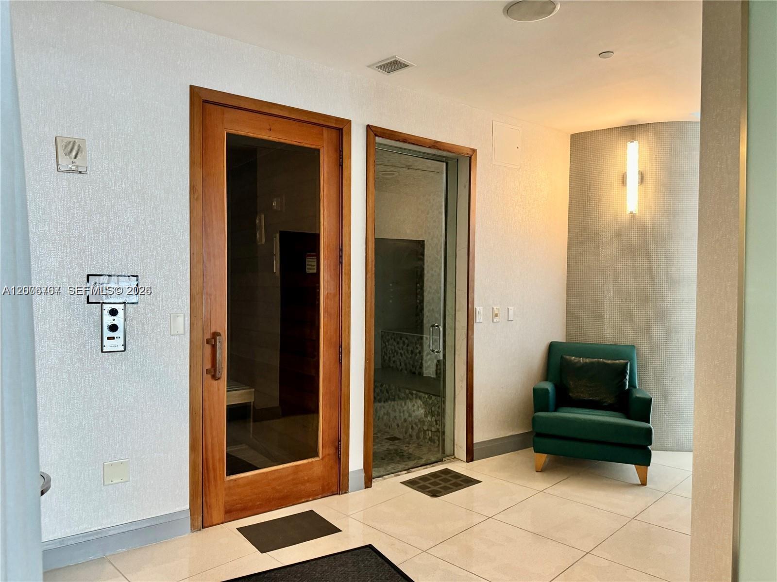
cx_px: 388
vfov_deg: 56.8
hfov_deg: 71.6
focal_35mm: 24
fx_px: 539
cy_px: 291
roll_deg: -1.6
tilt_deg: -1.6
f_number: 1.78
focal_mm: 6.76
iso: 320
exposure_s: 1/60
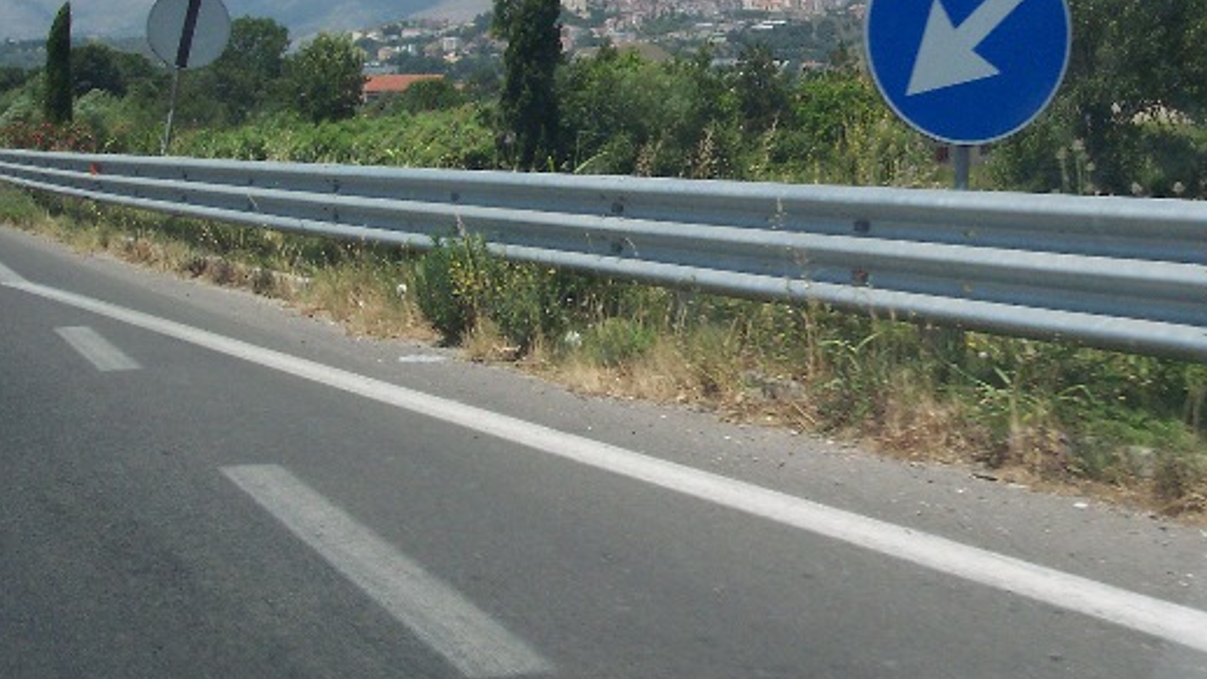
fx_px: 2049
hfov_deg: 32.4
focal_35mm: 64
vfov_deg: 18.5
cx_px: 843
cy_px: 75
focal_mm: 8
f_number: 4.8
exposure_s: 1/700
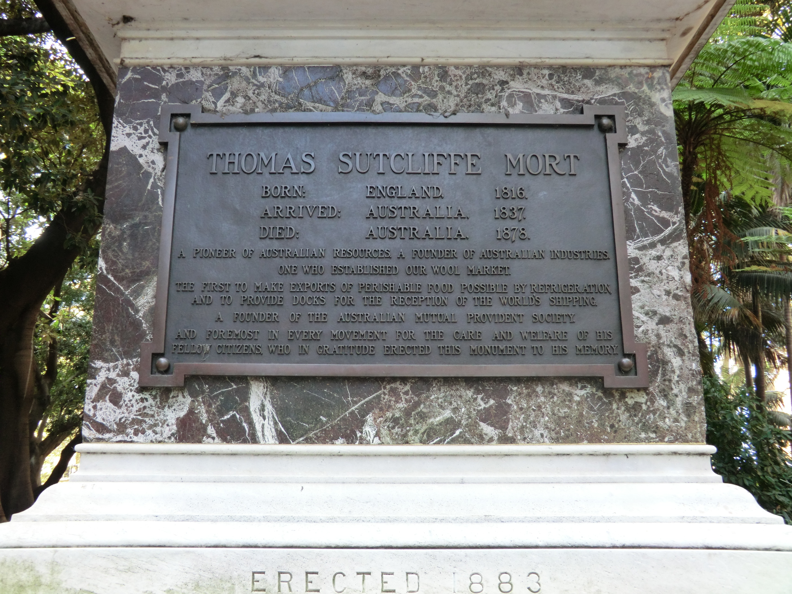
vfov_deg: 41.8
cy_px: 297
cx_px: 396
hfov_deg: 54.0
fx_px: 778
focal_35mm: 34
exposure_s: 1/60
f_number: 3.6
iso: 125
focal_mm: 6.1
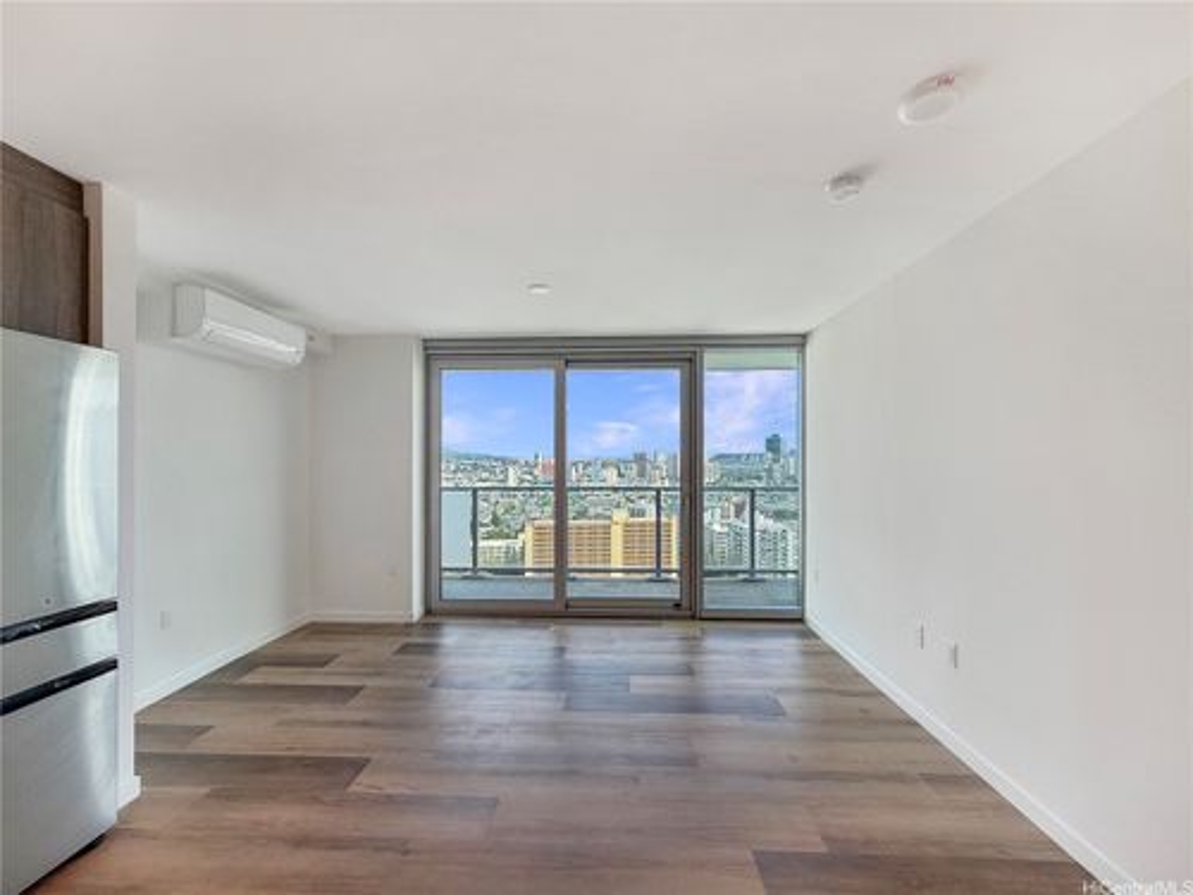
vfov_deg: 85.7
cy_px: 448
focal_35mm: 14
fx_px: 482
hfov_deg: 102.1
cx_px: 596
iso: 50
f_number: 2.2
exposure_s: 1/123
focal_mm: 2.22
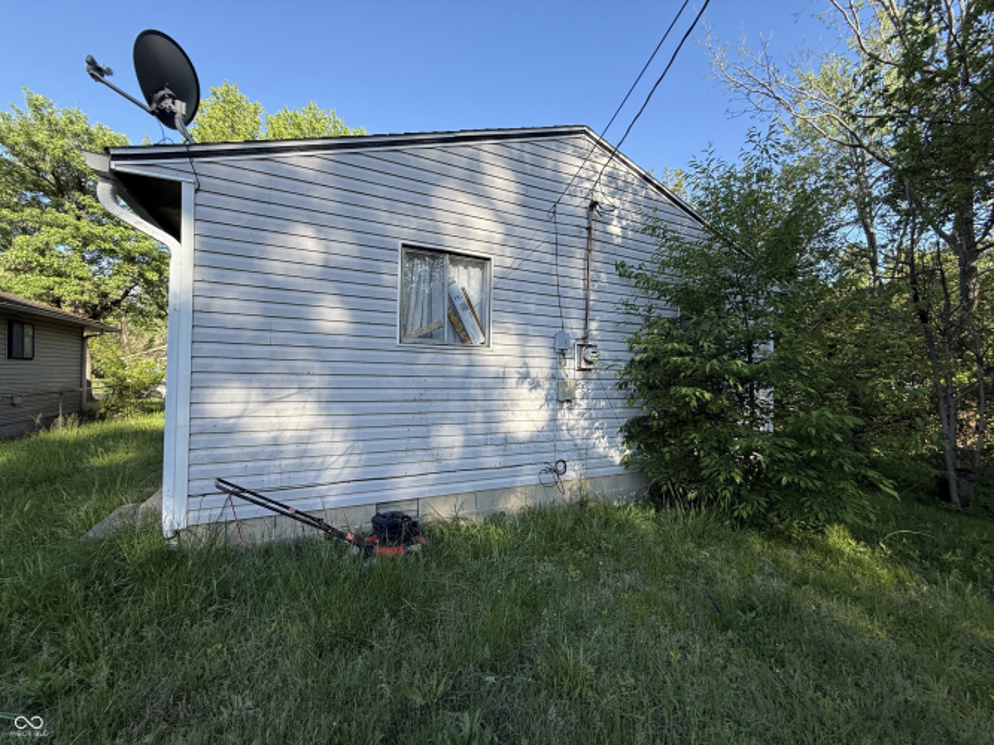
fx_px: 402
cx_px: 497
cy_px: 372
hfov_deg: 102.1
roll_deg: -2.1
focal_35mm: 14
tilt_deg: +0.4
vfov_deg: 85.7
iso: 50
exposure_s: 1/408
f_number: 2.2
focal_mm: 2.22
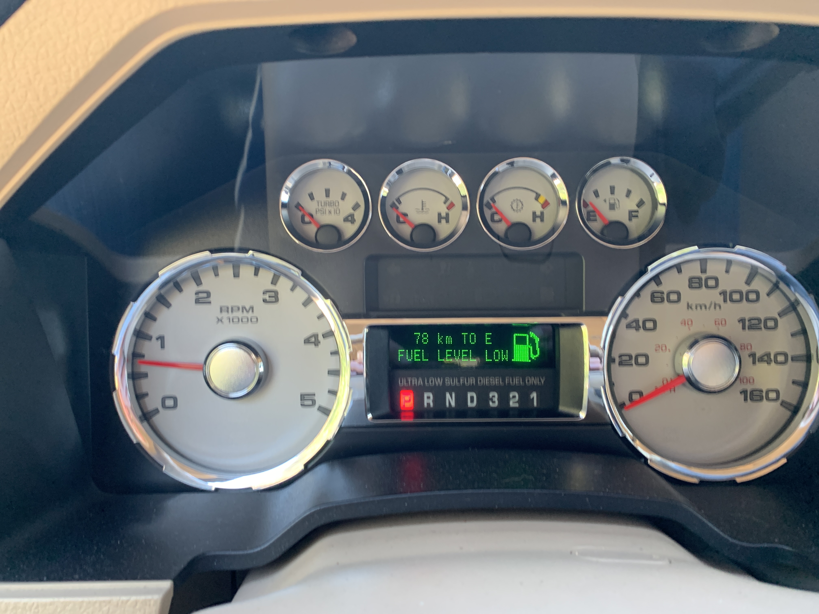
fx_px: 615
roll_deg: +1.4
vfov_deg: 53.1
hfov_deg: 67.3
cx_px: 410
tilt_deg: -26.0
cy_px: 307
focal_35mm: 26
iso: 125
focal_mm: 4.25
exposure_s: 1/60
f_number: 1.8
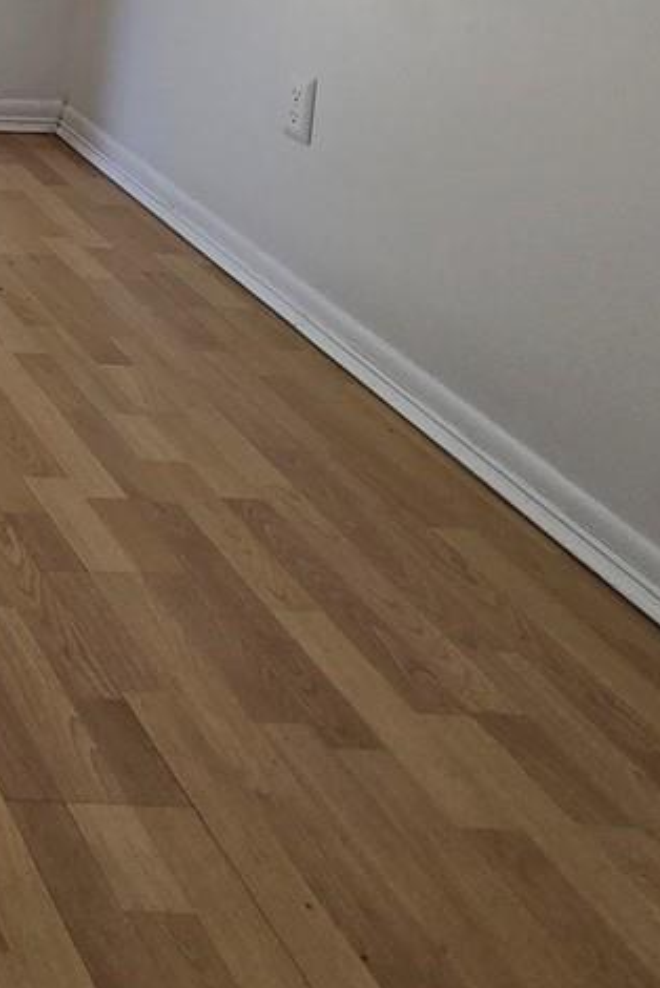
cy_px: -202
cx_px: -599
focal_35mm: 46
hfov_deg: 19.5
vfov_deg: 34.2
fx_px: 1263
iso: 50
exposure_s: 1/132
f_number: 2.2
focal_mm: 2.2
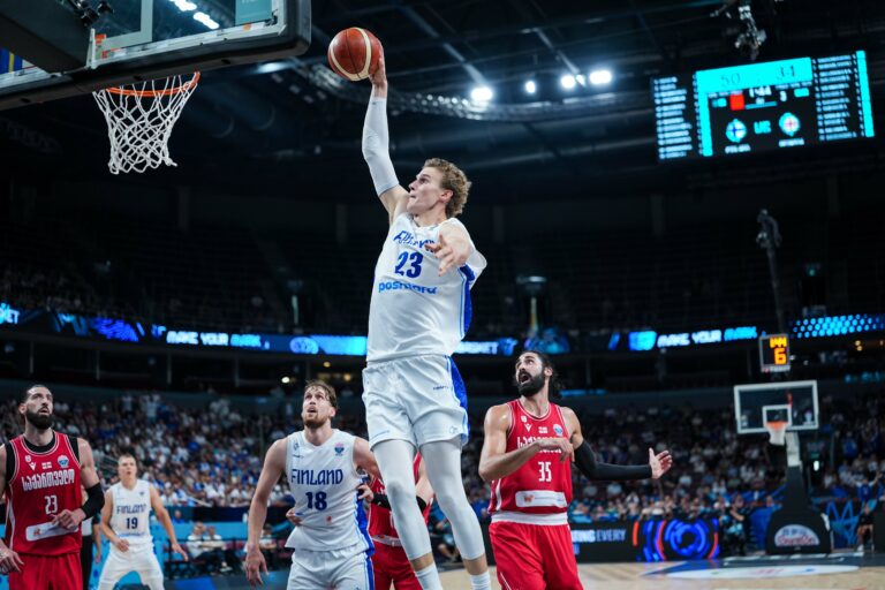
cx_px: 442
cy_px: 295
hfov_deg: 39.6
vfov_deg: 27.0
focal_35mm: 50
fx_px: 1229
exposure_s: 1/1000
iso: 500
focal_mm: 50
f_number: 2
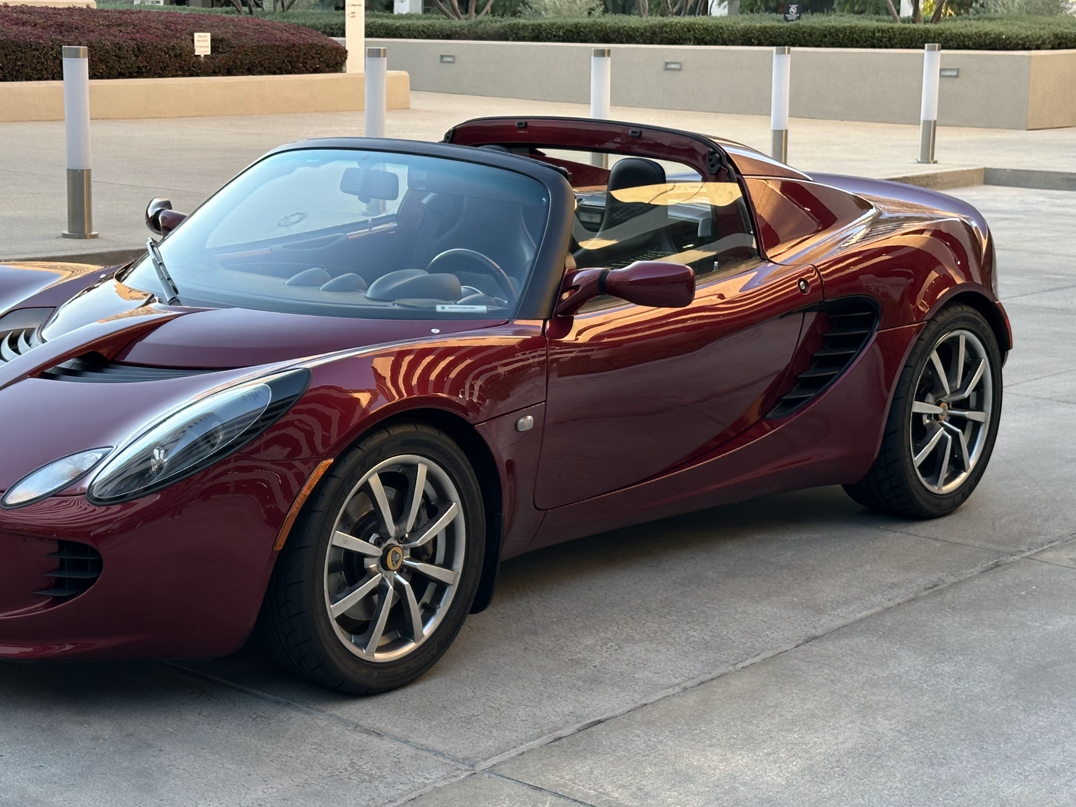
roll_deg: -0.6
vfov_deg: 21.6
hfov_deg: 28.4
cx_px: 392
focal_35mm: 68
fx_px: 2114
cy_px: 414
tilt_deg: -11.3
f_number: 1.78
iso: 64
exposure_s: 1/121
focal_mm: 6.86
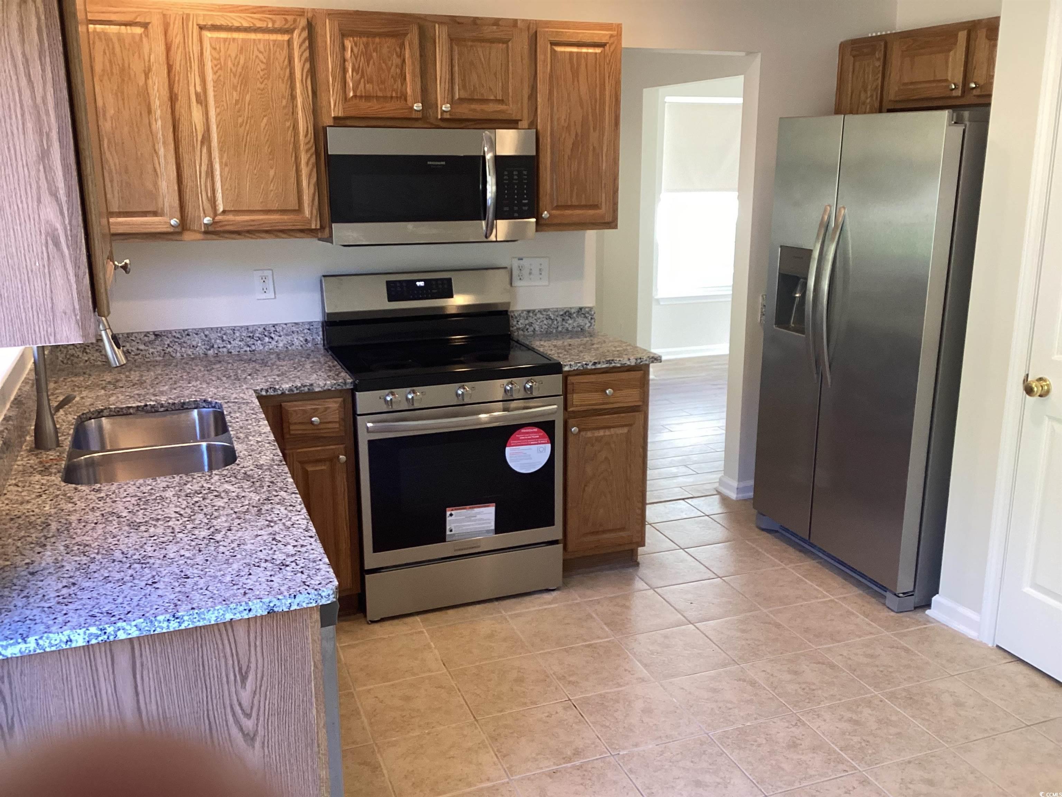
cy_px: 398
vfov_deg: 45.4
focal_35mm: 31
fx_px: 951
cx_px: 531
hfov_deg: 58.4
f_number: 2.4
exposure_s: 1/60
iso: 125
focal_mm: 3.3
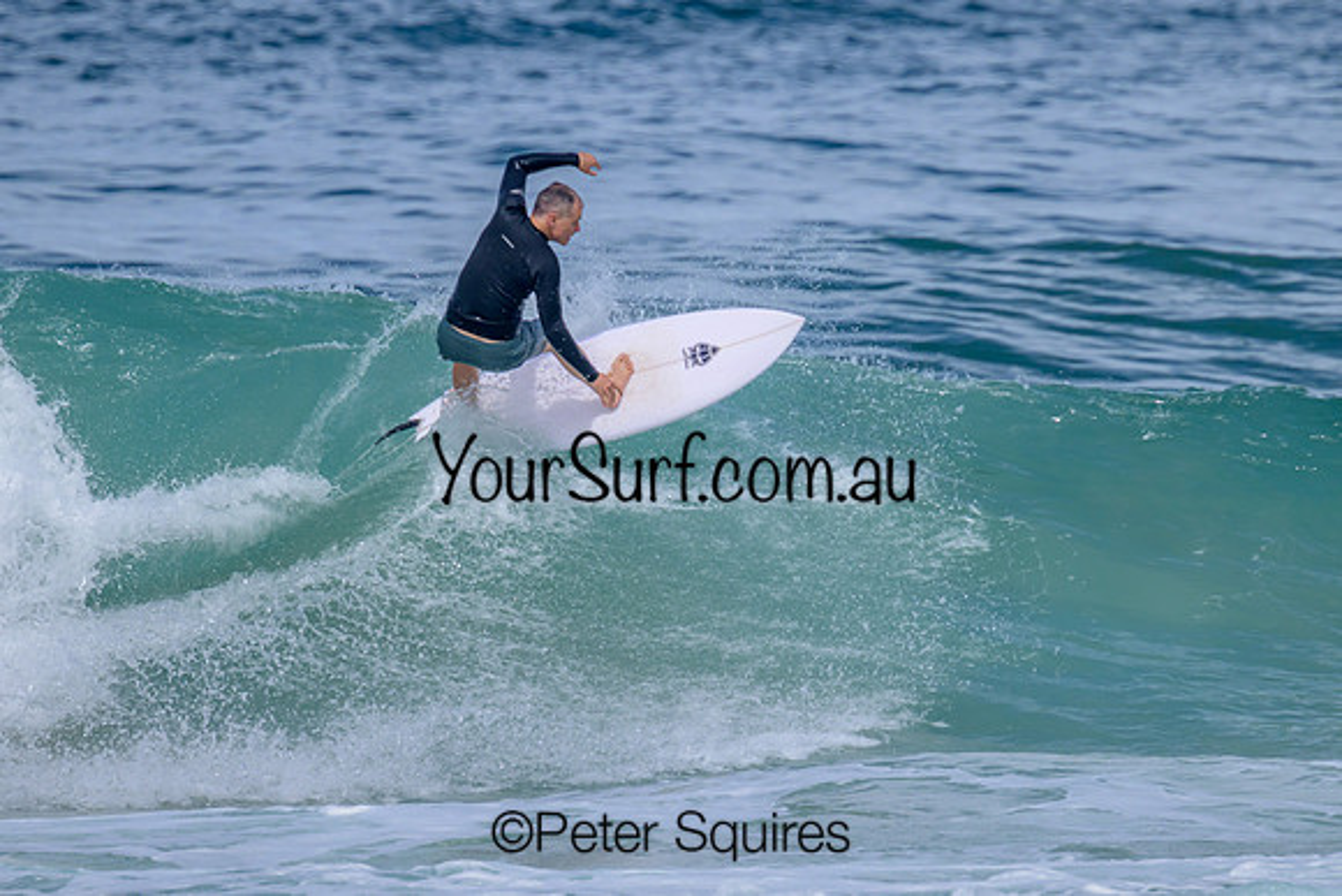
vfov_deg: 1.5
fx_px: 33118
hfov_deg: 2.3
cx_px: 742
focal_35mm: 888
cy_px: 464
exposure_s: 1/2000
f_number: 11
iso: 560
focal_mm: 660
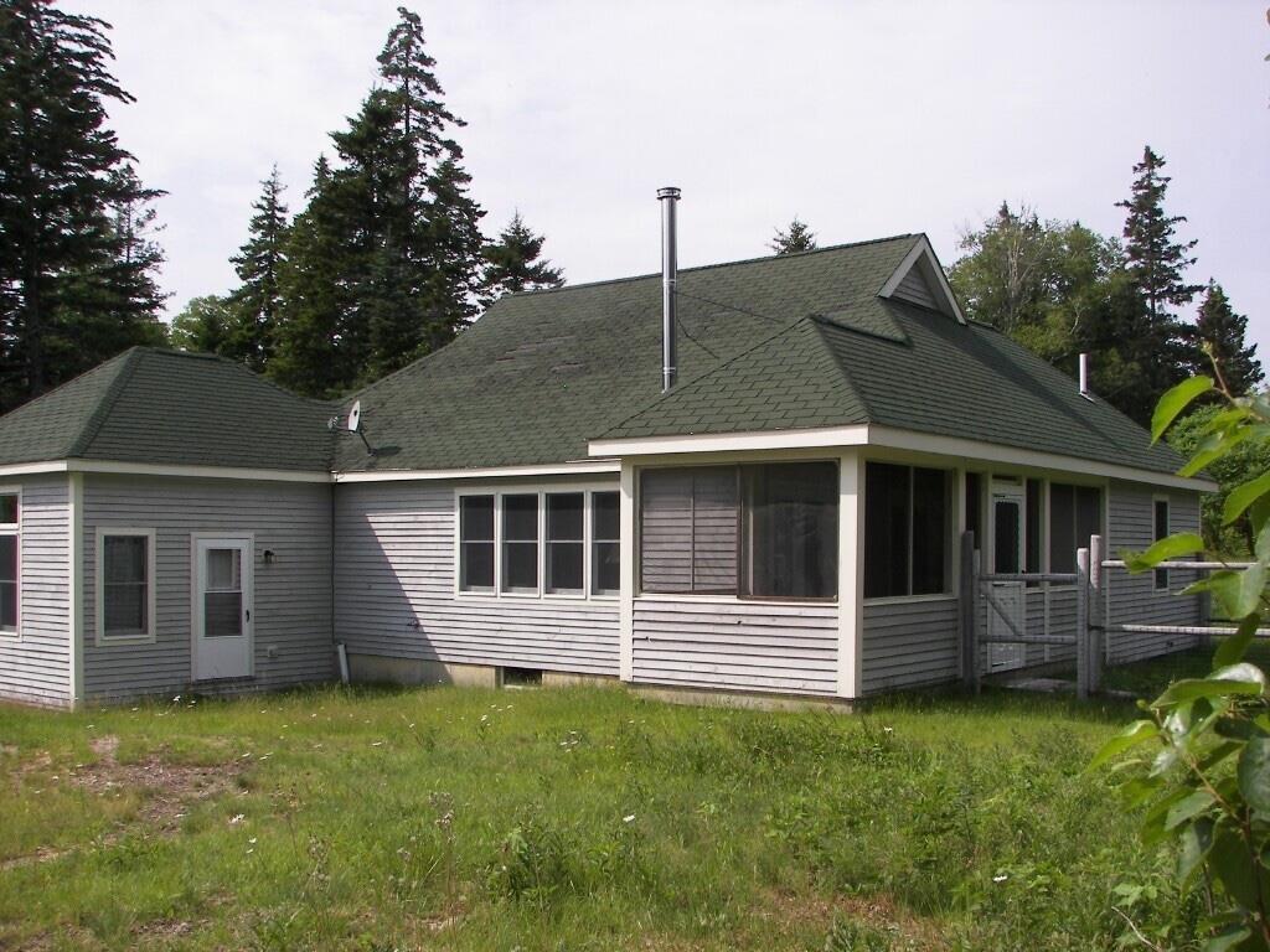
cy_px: 476
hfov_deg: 51.4
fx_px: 1321
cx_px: 635
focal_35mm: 36
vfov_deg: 39.7
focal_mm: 6
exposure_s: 1/640
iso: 50
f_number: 4
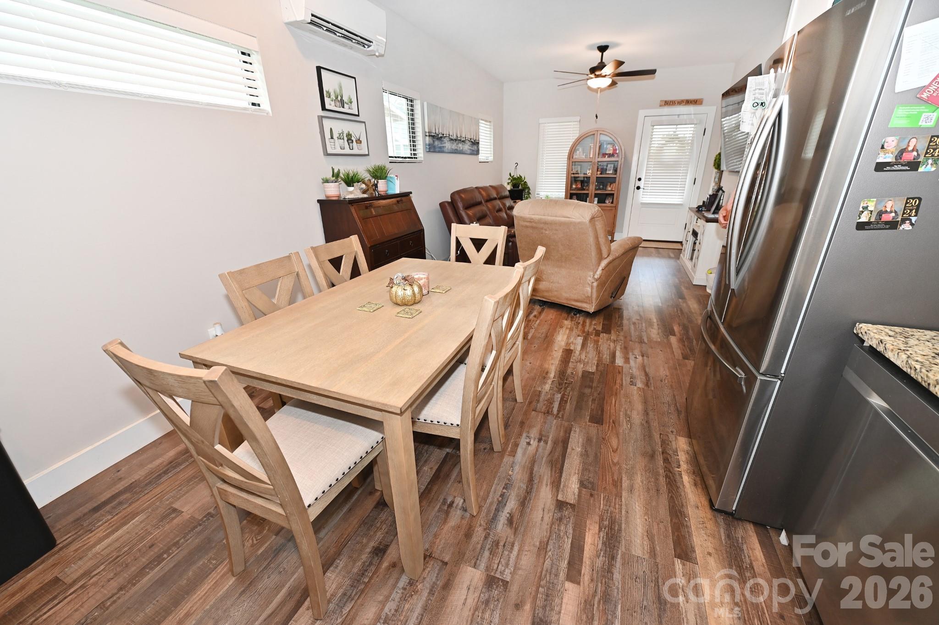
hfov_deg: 104.3
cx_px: 470
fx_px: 365
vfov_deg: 81.1
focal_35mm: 14
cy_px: 312
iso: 400
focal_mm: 14
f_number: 4
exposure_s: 1/60
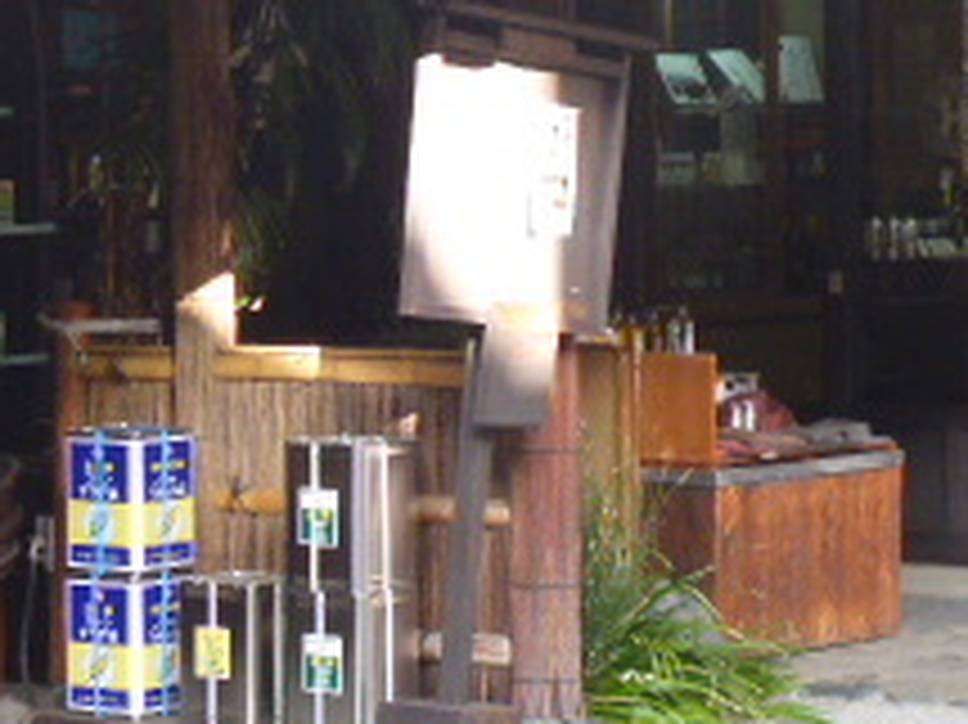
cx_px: 198
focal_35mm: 155
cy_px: 180
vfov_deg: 9.5
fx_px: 4332
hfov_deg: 12.7
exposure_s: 1/80
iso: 250
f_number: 4.1
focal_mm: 9.2
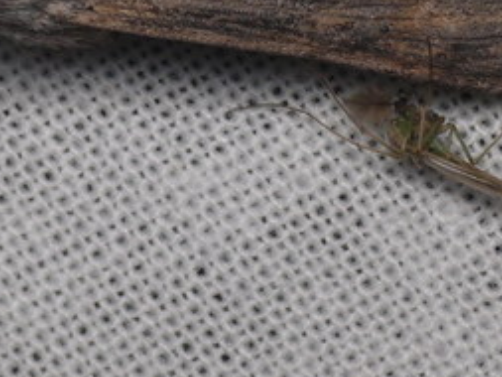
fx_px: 6848
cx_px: 275
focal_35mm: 472
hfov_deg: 4.2
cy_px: -149
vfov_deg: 3.1
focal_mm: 29.6
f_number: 10
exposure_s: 1/200
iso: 100
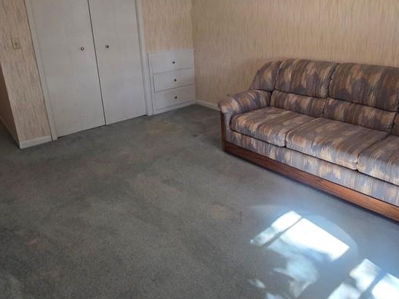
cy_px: 112
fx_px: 288
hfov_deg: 69.4
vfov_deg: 54.2
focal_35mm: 25
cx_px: 207
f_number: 2.2
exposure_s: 1/60
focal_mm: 2.2
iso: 250
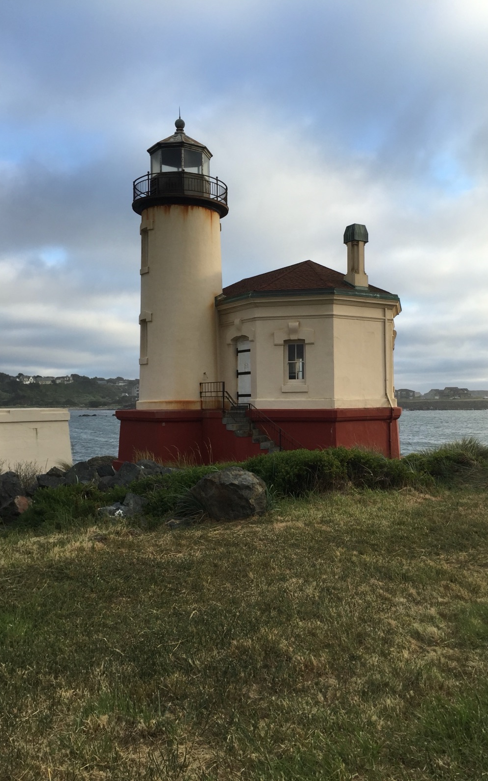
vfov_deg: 61.2
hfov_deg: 40.5
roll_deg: +1.3
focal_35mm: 31
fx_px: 660
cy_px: 389
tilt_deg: +2.3
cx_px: 279
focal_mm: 4.15
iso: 32
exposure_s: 1/581
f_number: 2.2
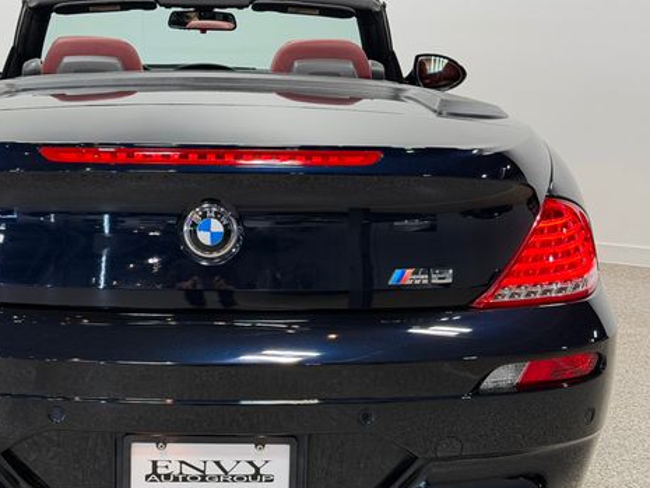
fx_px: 1240
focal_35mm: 66
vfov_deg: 22.2
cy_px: 280
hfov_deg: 29.1
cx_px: 204
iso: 80
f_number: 1.78
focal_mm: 6.76
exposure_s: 1/120
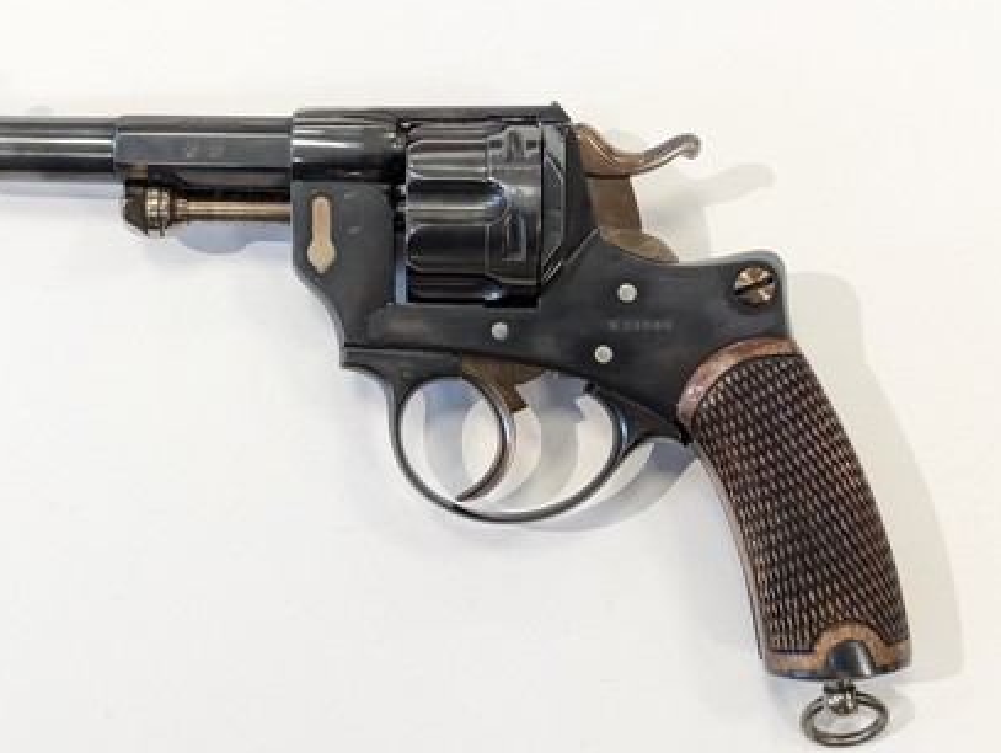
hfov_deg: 32.6
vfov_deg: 24.9
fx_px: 1708
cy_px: 394
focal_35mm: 59
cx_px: 408
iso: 276
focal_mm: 6.81
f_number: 1.85
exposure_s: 1/99.9
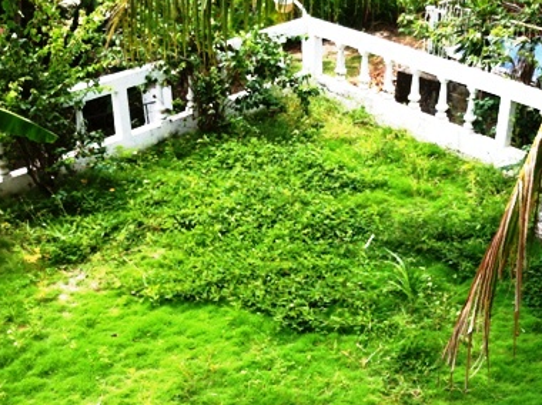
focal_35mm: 59
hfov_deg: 32.7
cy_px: 321
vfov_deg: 24.4
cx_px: 314
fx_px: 923
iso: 80
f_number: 2.8
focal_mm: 3.85
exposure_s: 1/262
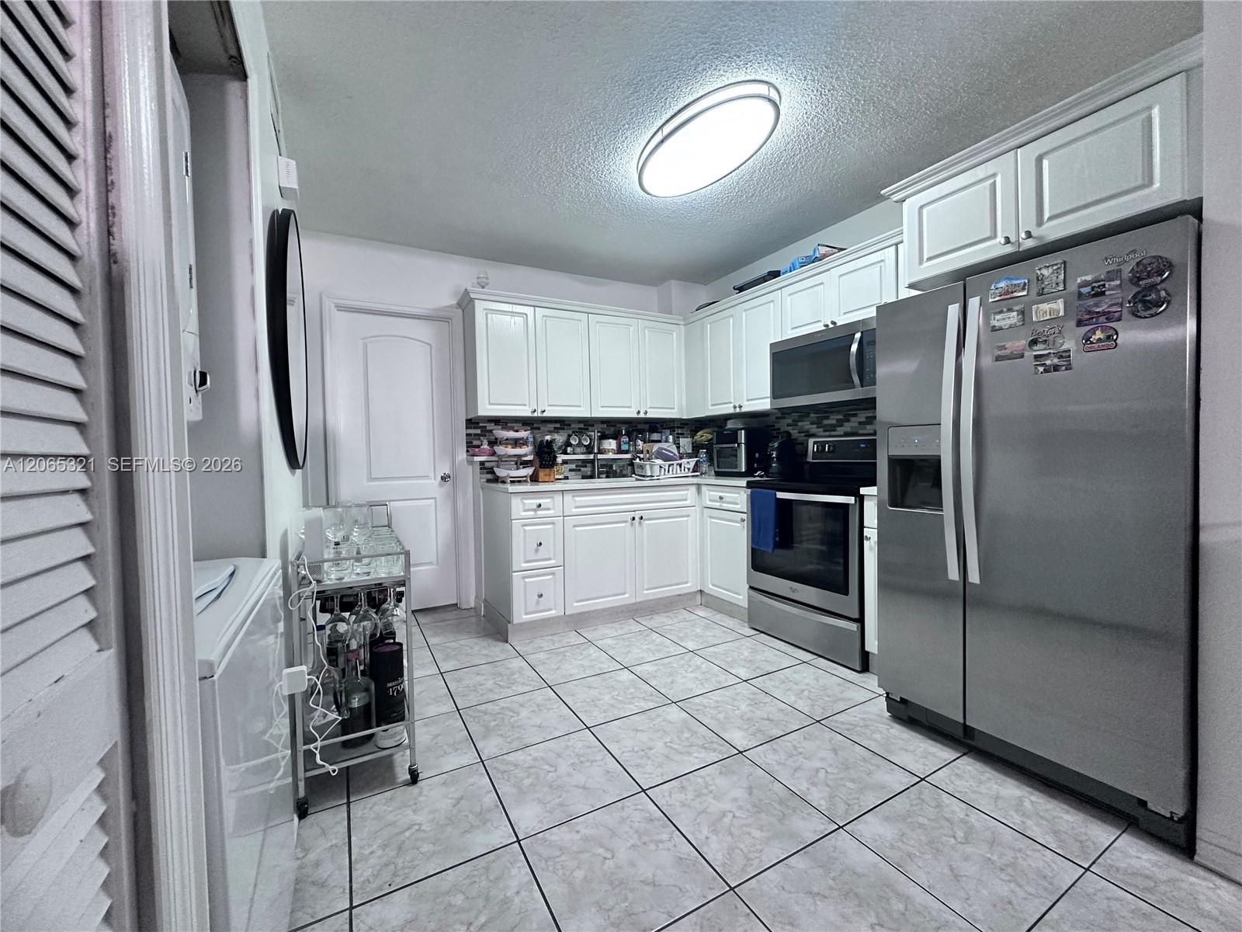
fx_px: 502
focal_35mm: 14
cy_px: 466
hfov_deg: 102.1
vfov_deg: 85.7
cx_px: 621
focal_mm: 2.22
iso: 500
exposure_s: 1/60
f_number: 2.2
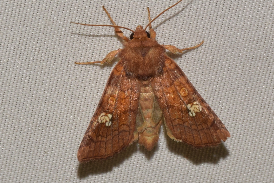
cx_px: 137
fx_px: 1598
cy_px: 92
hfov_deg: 9.8
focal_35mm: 210
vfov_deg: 6.5
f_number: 14
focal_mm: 140
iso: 500
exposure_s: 1/160
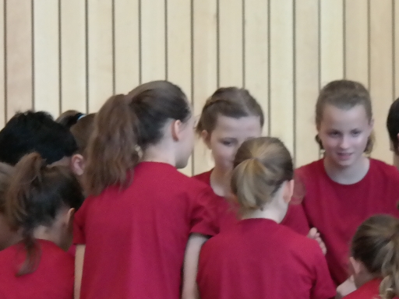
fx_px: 6028
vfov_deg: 2.8
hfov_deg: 3.8
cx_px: 327
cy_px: 303
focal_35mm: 523
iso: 3200
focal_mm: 113
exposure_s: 1/100
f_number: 5
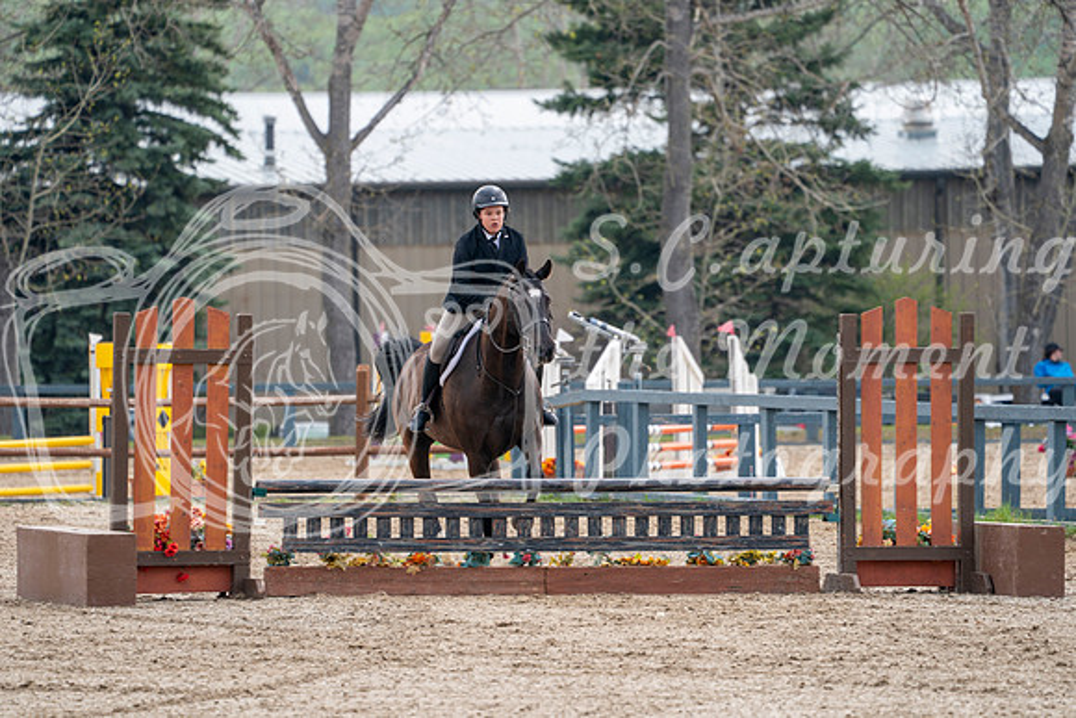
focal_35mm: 315
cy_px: 359
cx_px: 538
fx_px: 9417
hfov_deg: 6.5
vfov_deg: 4.4
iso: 200
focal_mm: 315
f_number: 5.6
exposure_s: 1/320
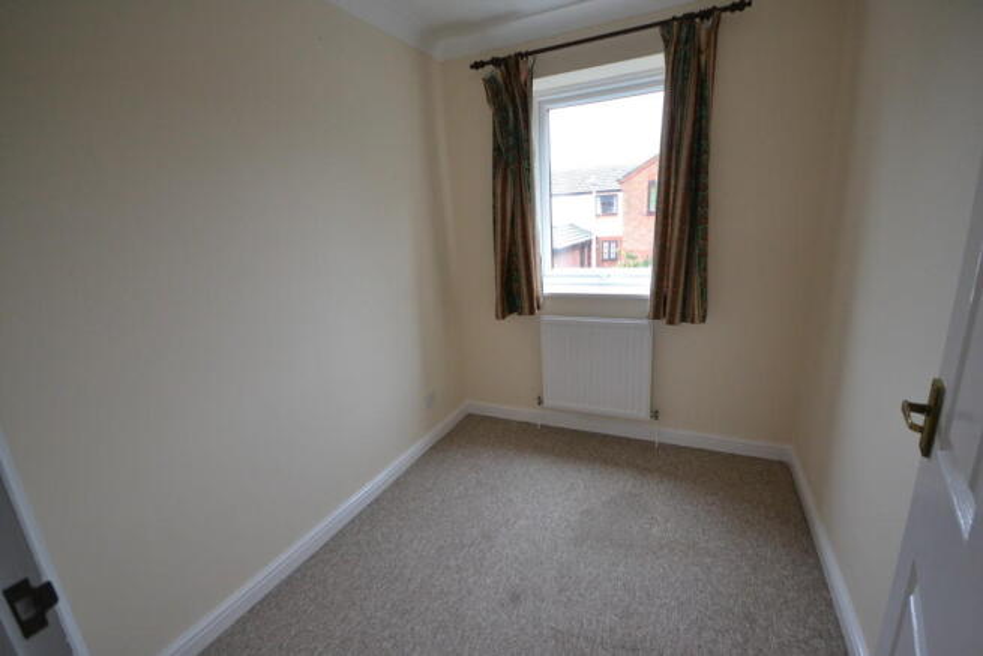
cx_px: 492
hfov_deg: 100.4
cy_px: 328
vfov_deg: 77.4
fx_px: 410
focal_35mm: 15
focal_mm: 10
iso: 1400
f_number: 4
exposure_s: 1/60
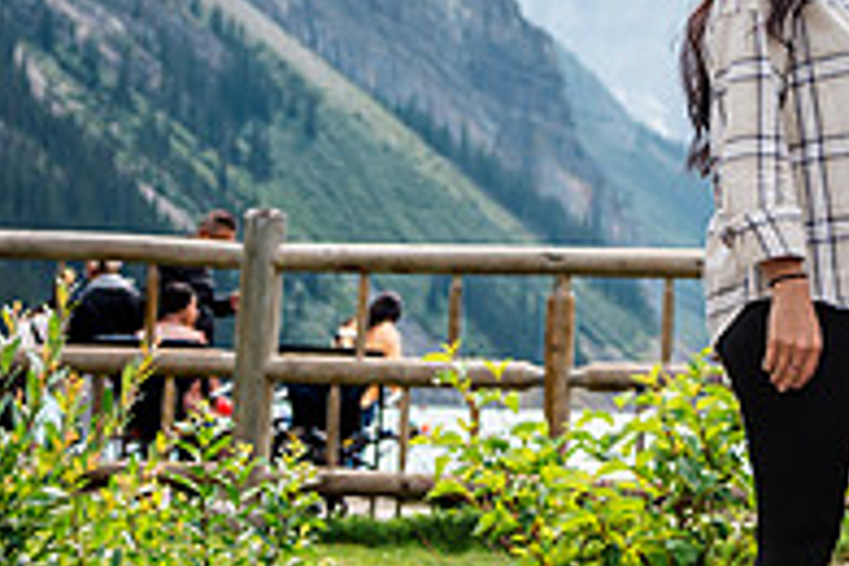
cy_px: 24
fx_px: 2452
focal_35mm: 104
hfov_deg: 18.7
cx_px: 984
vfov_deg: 13.0
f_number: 3.2
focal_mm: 35
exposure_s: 1/2500
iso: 200
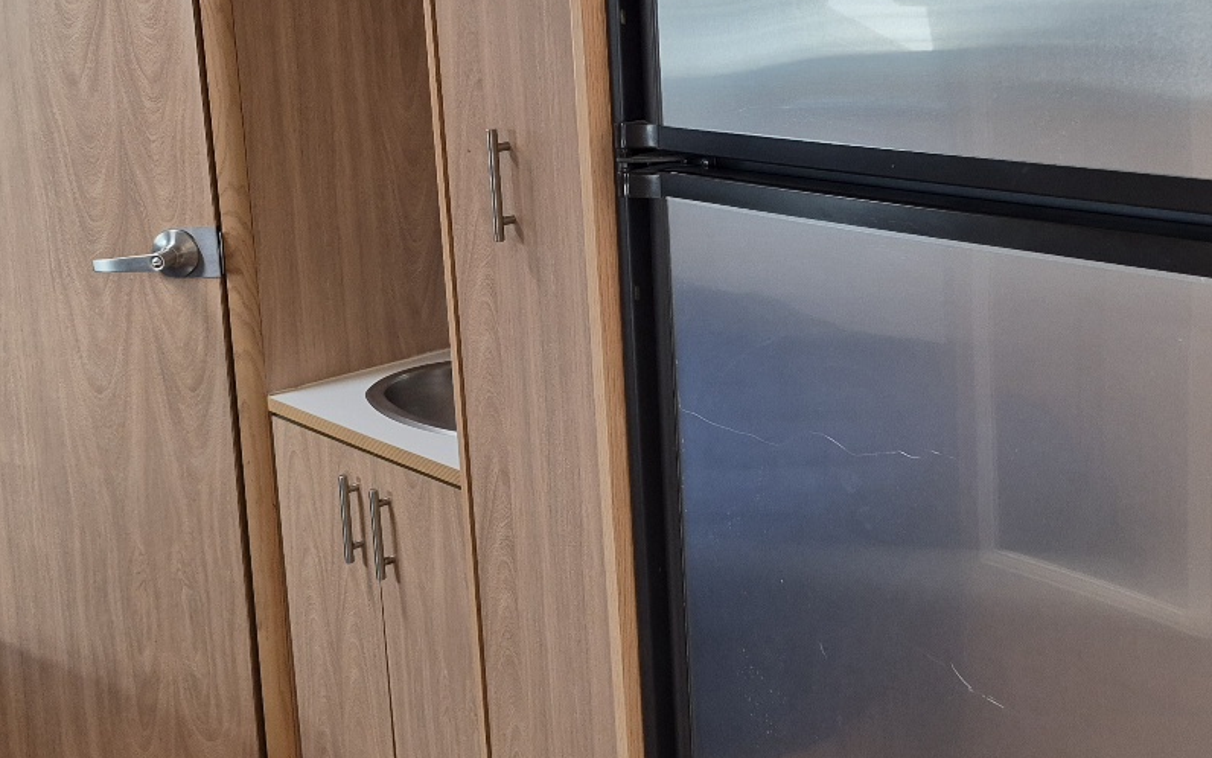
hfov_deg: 41.0
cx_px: 554
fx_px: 1619
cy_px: 236
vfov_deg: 26.2
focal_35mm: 49
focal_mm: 5.4
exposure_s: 1/120
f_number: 1.8
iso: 200
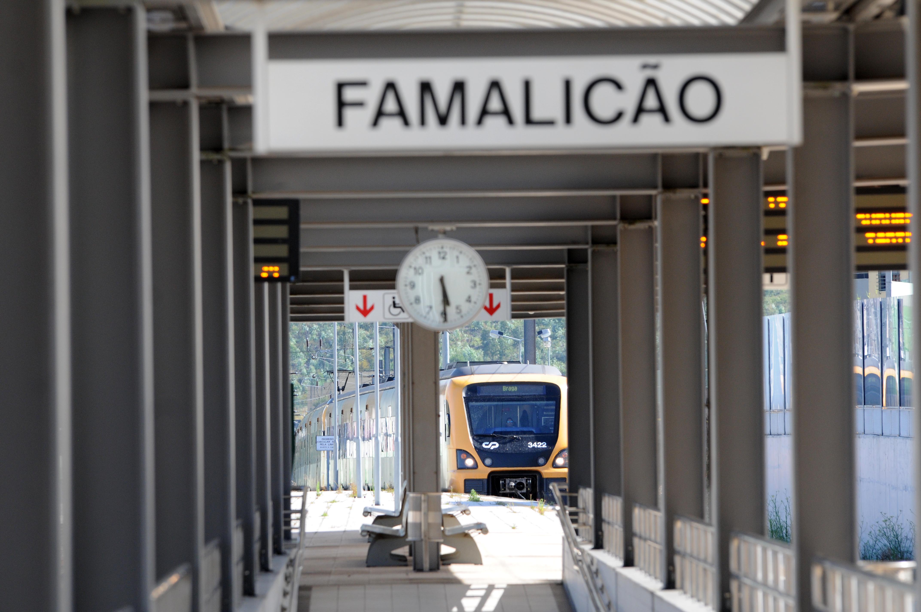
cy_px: 306
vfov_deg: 4.6
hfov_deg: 6.9
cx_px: 460
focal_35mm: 300
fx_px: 7666
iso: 400
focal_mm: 200
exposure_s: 1/500
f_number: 6.3
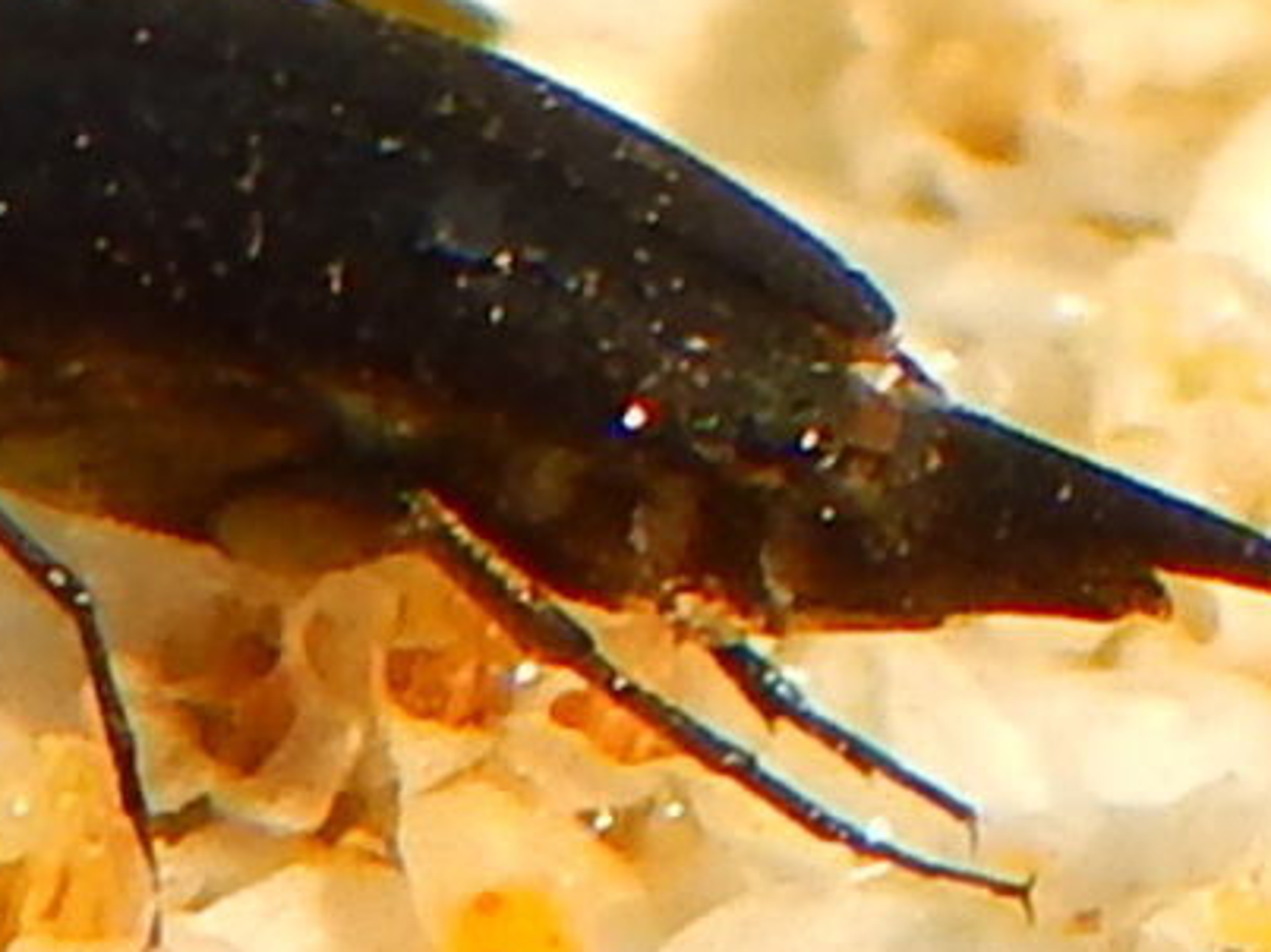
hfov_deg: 21.2
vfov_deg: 16.1
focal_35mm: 91
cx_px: 213
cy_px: 211
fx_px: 3340
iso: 125
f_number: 3.6
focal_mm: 7.7
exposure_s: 1/640
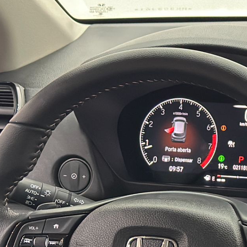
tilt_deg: -19.0
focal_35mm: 130
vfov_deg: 13.3
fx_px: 1049
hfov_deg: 12.9
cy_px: 225
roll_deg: -0.6
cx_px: 338
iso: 500
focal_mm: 6.86
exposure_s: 1/40
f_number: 1.78
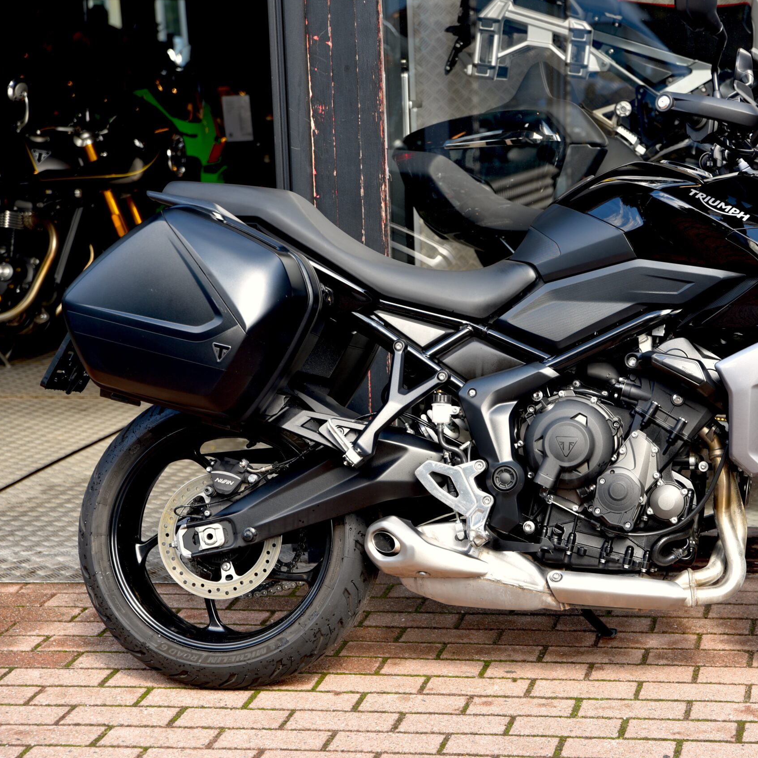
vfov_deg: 19.3
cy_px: 378
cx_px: 562
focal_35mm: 90
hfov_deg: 19.2
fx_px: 2230
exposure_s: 1/80
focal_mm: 70
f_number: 4.5
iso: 100
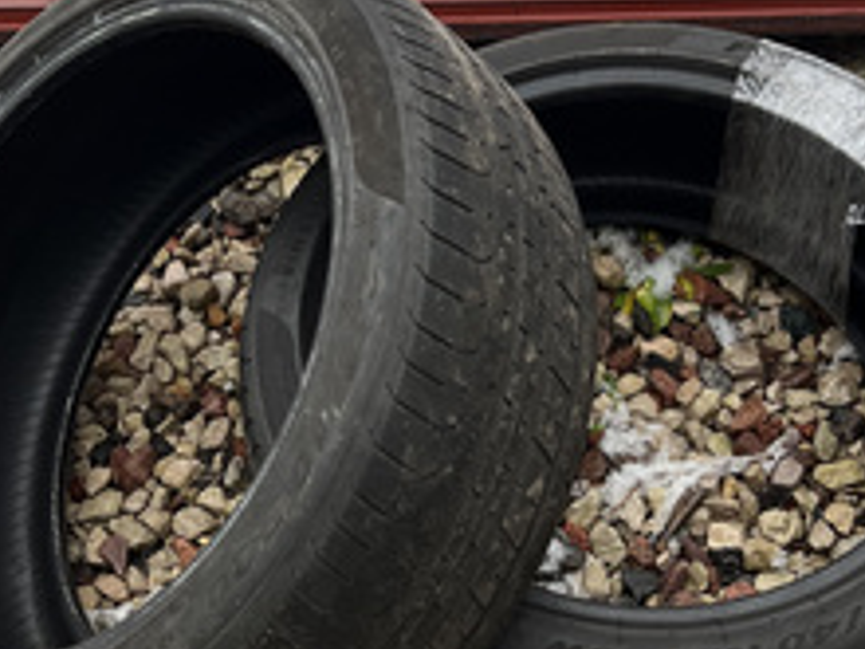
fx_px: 1474
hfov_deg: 32.7
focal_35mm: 59
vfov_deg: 24.8
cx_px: 399
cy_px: 370
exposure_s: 1/121
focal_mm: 5.7
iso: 100
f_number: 1.5
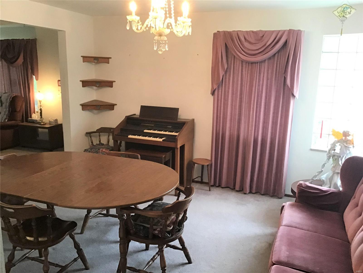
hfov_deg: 58.4
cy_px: 136
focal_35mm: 31
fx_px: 325
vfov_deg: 45.4
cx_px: 182
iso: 125
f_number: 2.4
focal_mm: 3.3
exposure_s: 1/30
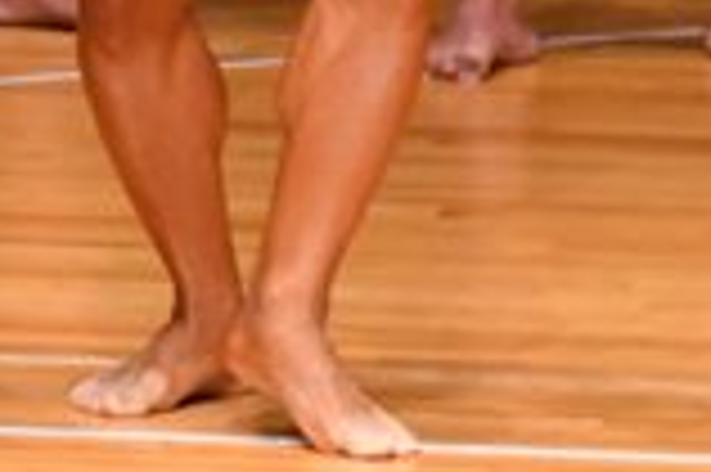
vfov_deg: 1.0
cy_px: -355
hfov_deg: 1.6
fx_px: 26200
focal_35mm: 1328
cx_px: -893
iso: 5000
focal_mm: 180
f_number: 5.6
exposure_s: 1/400
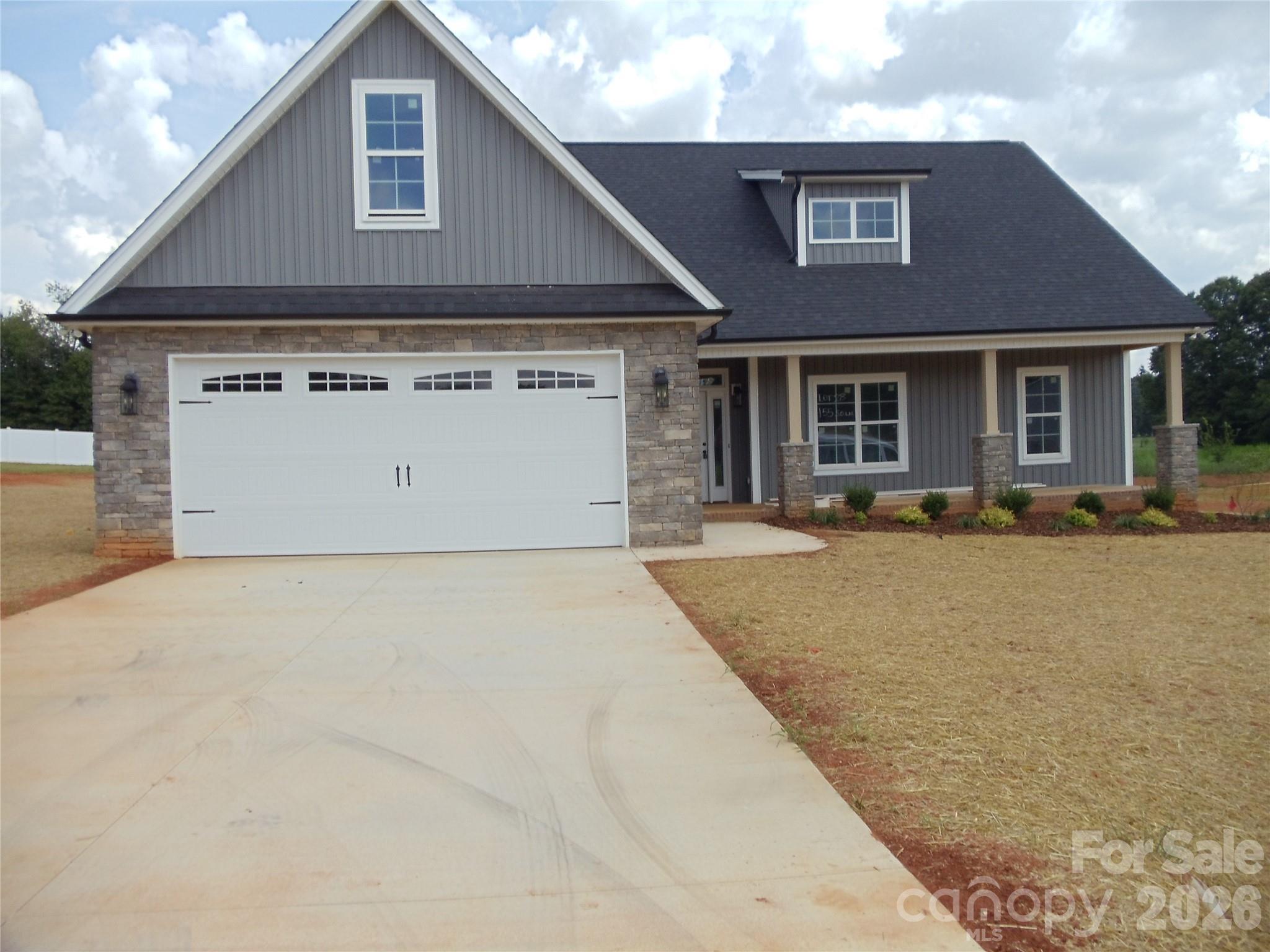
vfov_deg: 32.9
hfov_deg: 42.9
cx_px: 635
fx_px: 1614
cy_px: 476
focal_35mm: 44
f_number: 7.1
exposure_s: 1/200
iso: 80
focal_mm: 6
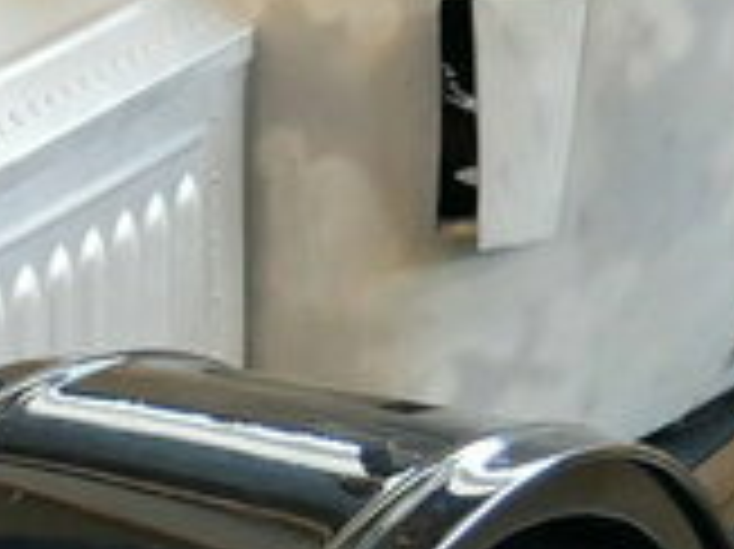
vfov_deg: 7.2
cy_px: 486
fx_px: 4365
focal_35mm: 206
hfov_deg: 9.1
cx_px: -675
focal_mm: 14
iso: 800
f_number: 3.6
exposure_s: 1/60
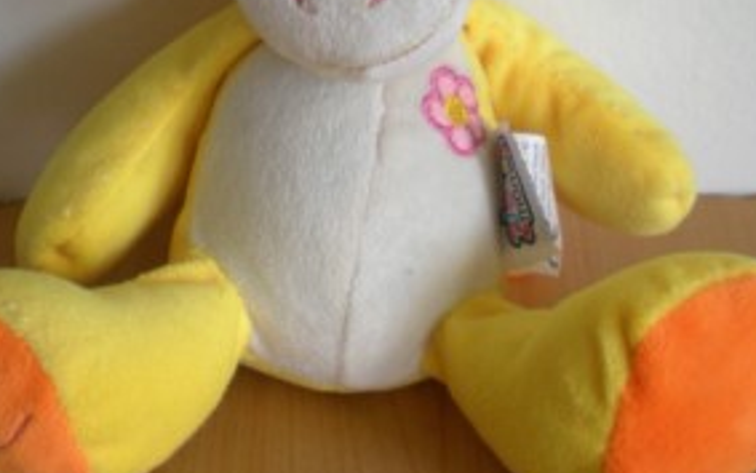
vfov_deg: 17.4
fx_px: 1525
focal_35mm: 74
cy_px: 53
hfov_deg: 27.8
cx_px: 331
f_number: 3.1
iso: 92
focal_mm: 6.3
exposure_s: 1/55
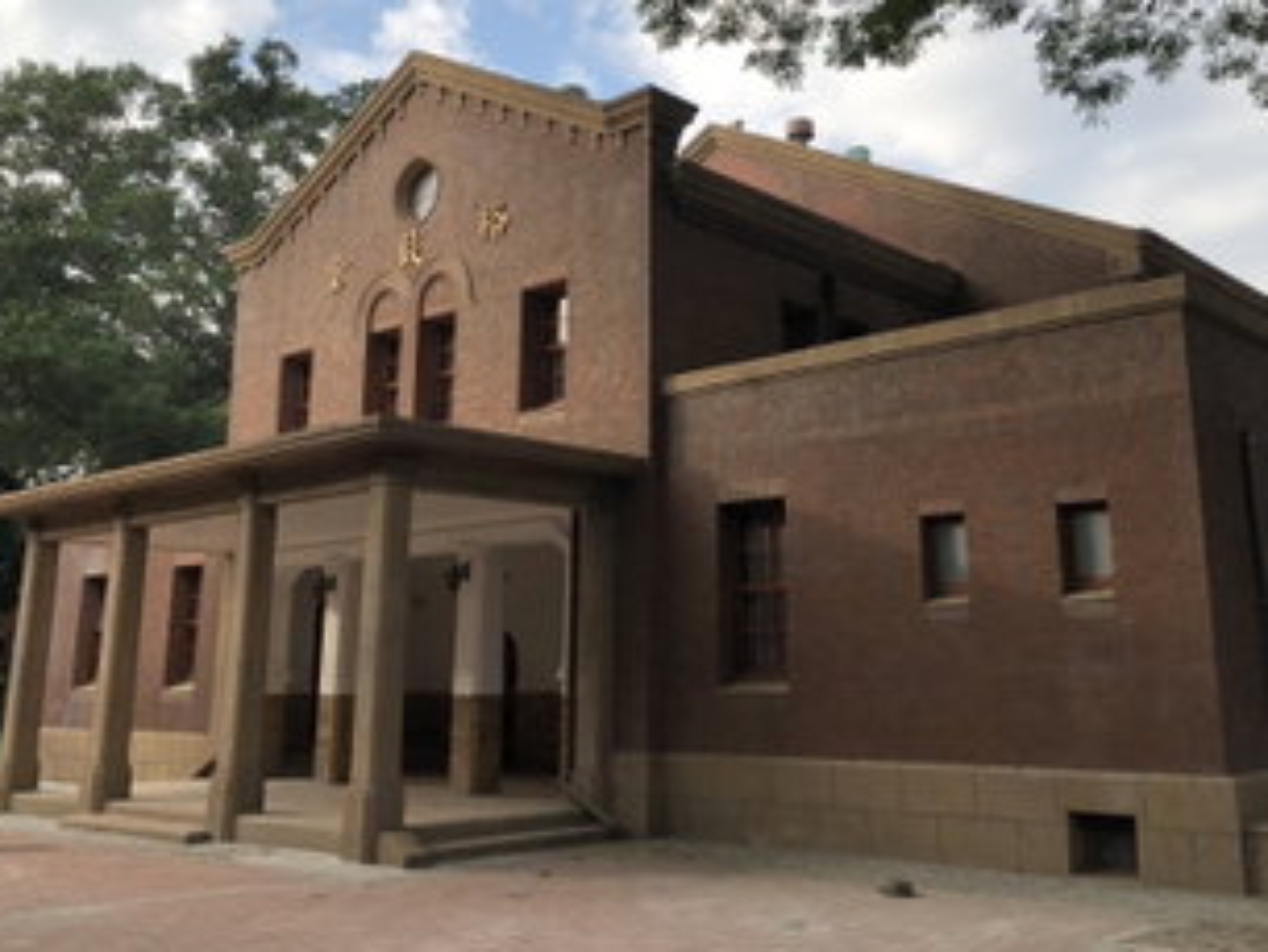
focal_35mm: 38
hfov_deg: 48.9
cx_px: 703
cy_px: 358
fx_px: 1393
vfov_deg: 37.5
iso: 20
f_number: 1.8
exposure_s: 1/923
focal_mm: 3.99
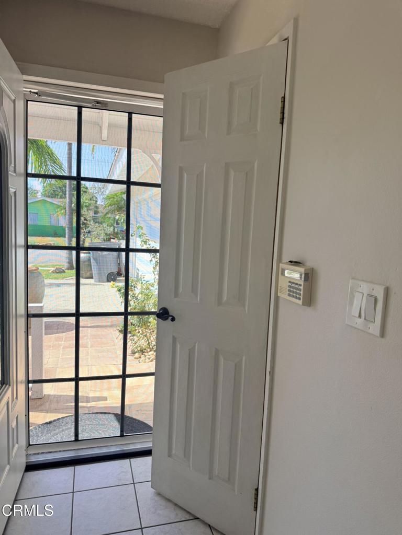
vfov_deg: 71.6
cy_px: 268
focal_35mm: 24
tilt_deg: -2.9
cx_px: 201
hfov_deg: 56.8
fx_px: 372
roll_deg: -3.0
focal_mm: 6.76
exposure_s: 1/858
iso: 100
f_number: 1.78
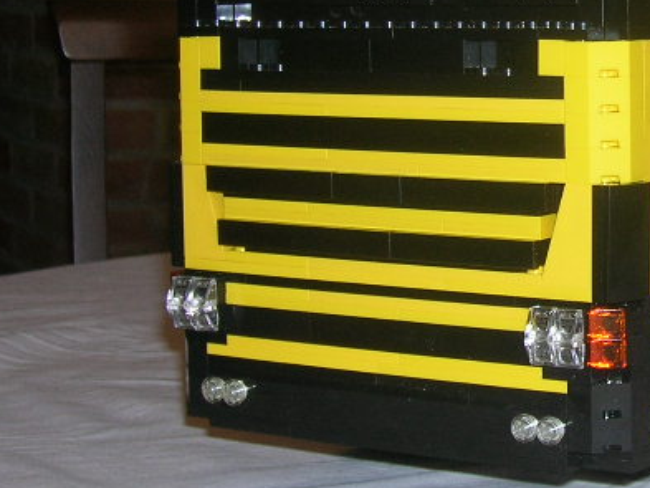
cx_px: 688
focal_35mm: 99
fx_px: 1860
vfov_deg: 14.9
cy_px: 99
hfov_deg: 19.1
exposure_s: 1/60.1
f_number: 3
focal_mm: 6.4
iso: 50
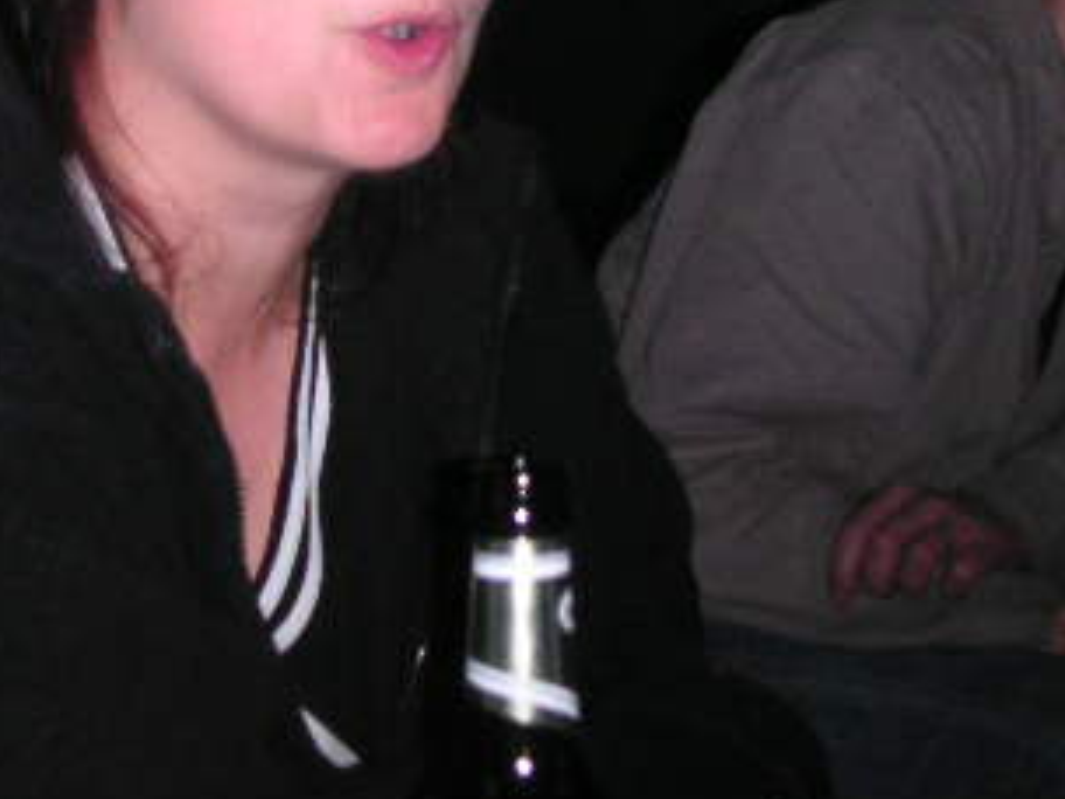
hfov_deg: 24.4
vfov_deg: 18.4
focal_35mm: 80
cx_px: 536
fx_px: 2461
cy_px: 263
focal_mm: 6
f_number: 2.8
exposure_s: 1/45
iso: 160
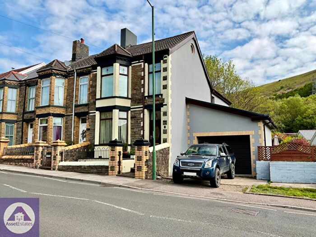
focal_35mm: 29
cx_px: 158
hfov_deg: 61.7
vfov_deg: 48.2
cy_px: 118
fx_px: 265
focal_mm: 3
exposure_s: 1/1577
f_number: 1.8
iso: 16
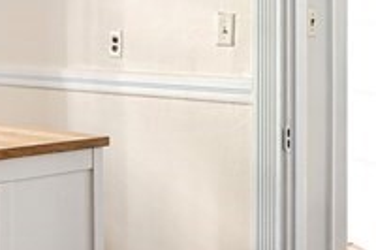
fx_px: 856
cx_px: 8
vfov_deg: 16.4
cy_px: 22
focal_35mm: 82
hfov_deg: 23.8
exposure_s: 2.5
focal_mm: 16
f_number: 11
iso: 800
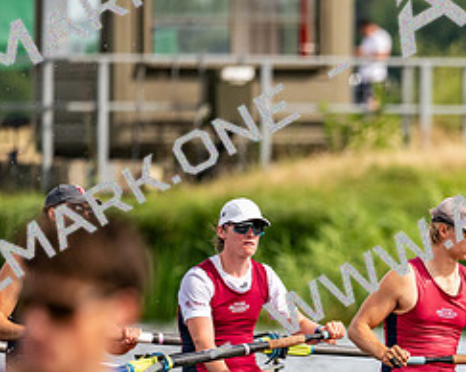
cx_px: 501
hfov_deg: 2.2
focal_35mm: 898
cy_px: 340
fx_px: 12375
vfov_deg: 1.7
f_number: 4.5
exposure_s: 1/2500
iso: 400
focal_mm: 400
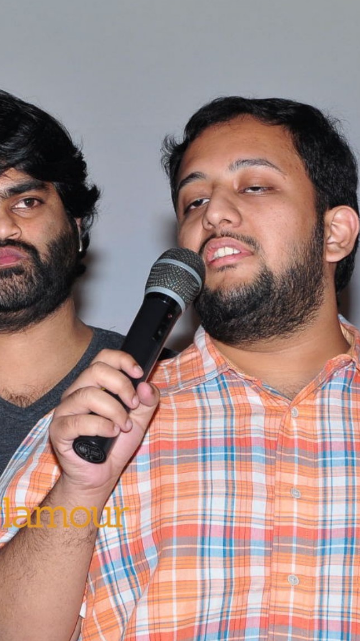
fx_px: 3923
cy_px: 293
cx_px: -8
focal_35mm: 231
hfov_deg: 5.2
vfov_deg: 9.3
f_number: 9
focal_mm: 75
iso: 400
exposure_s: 1/125
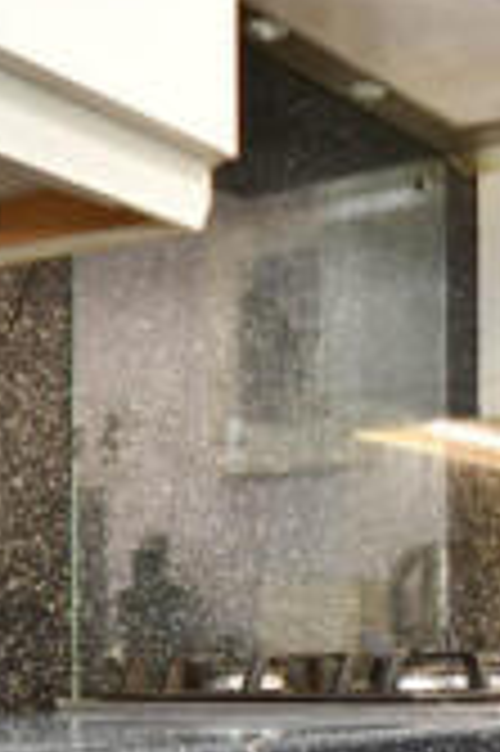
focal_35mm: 59
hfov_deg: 19.8
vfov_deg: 32.7
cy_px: 633
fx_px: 1232
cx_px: 755
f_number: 4
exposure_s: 1/60
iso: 500
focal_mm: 10
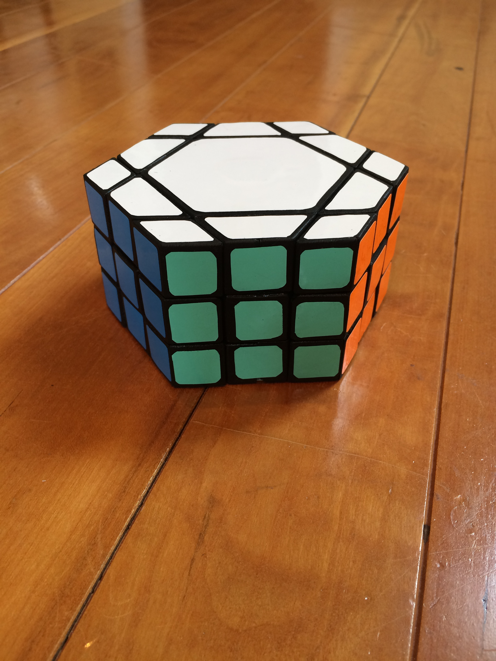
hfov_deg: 48.2
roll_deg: -0.2
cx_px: 248
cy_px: 330
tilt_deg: -37.6
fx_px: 554
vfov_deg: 61.7
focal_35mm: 29
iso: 40
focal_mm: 4.15
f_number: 2.2
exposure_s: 1/30
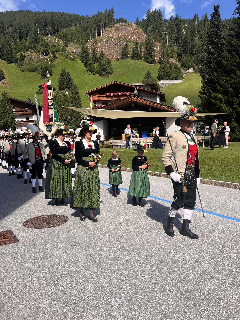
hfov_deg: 53.1
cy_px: 160
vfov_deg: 67.3
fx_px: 240
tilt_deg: -2.4
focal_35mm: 26
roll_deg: +2.4
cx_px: 120
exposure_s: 1/3704
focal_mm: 5.7
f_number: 1.5
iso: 50
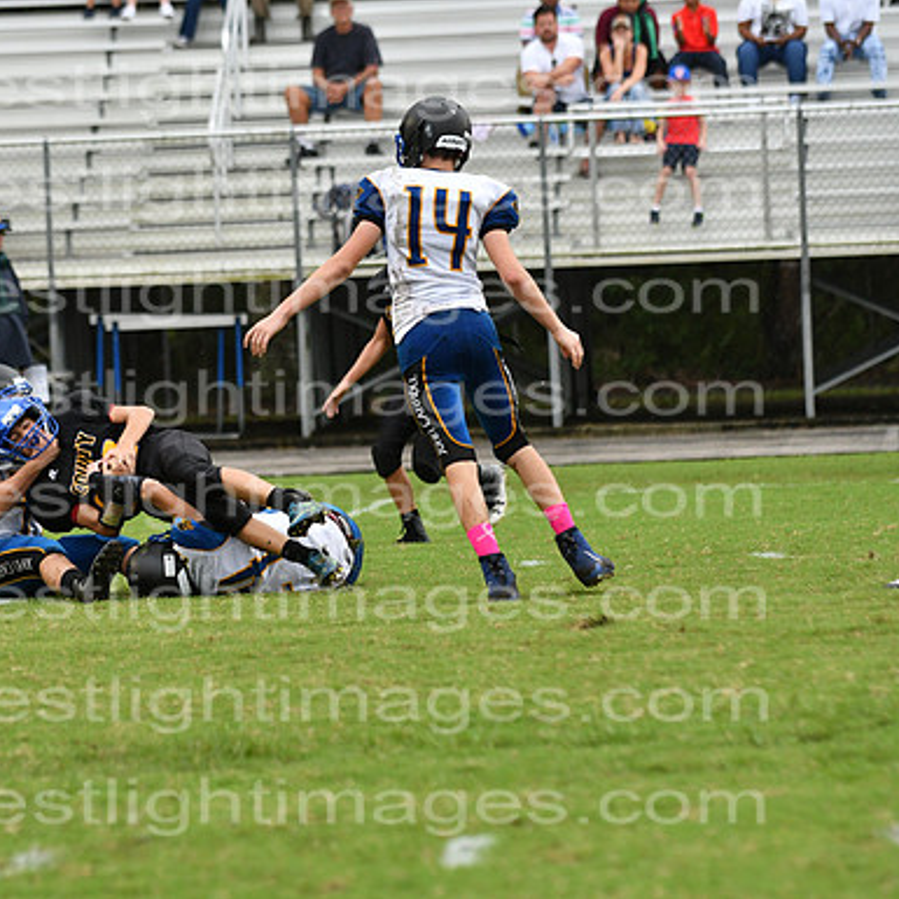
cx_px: 238
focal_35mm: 269
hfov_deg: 6.5
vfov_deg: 6.5
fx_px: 7904
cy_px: 450
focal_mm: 140
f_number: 3.5
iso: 1000
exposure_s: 1/2500
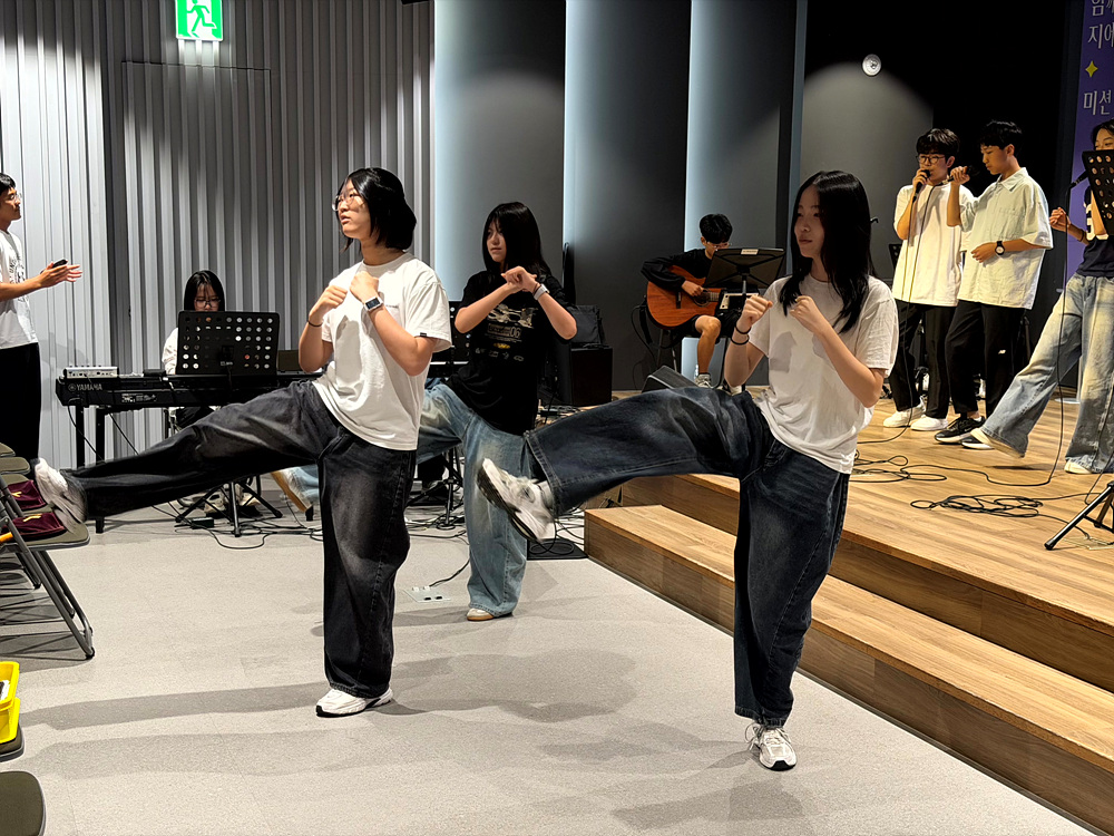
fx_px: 1545
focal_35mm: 48
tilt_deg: -7.1
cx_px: 557
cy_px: 418
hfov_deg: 39.7
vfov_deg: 30.3
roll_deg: -0.1
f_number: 1.78
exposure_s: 1/60
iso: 125
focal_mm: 6.76
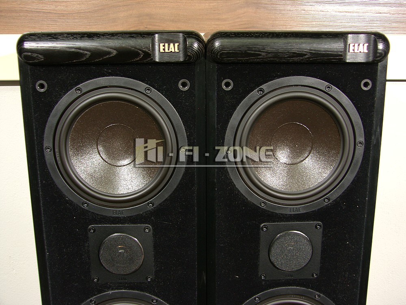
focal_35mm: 40
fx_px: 469
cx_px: 203
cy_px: 152
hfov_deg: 46.8
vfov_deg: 36.0
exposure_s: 1/40
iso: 50
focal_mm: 10.3
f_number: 2.5
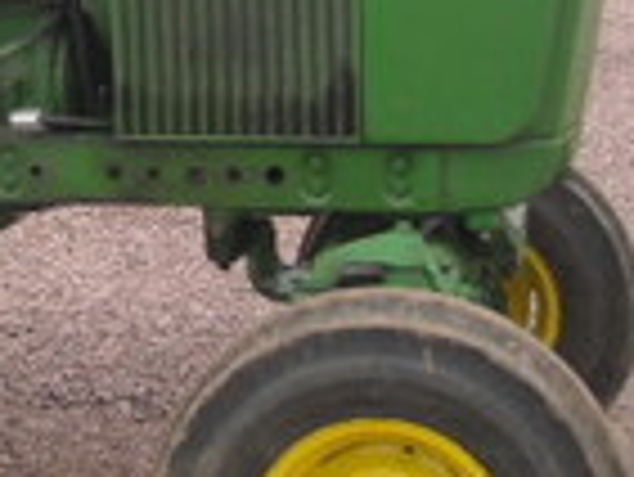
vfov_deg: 10.8
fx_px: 2475
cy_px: -112
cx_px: -225
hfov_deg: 13.9
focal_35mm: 135
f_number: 5.6
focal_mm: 5.7
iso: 64
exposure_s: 1/109
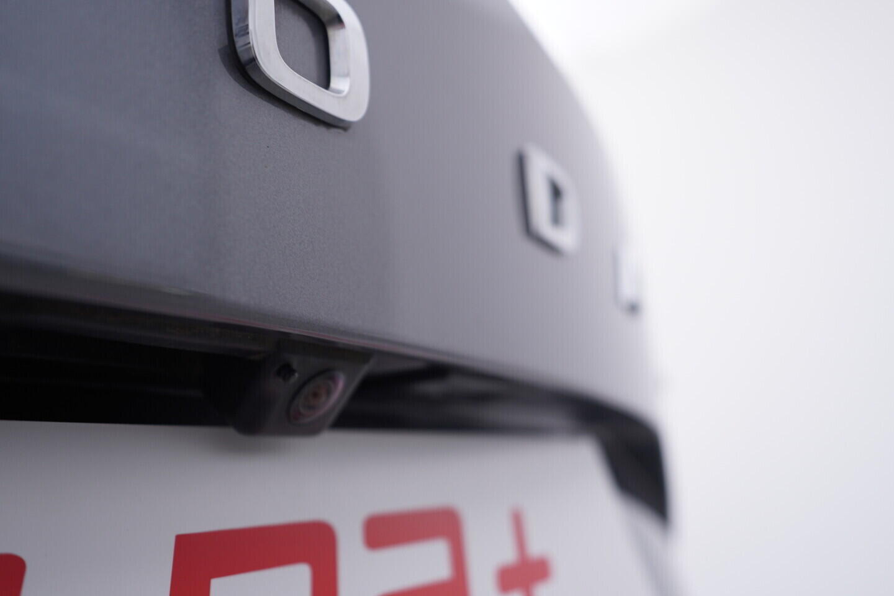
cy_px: 298
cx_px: 447
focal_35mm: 36
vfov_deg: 36.9
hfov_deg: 53.1
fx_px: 894
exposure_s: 1/60
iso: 125
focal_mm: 24
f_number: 3.5
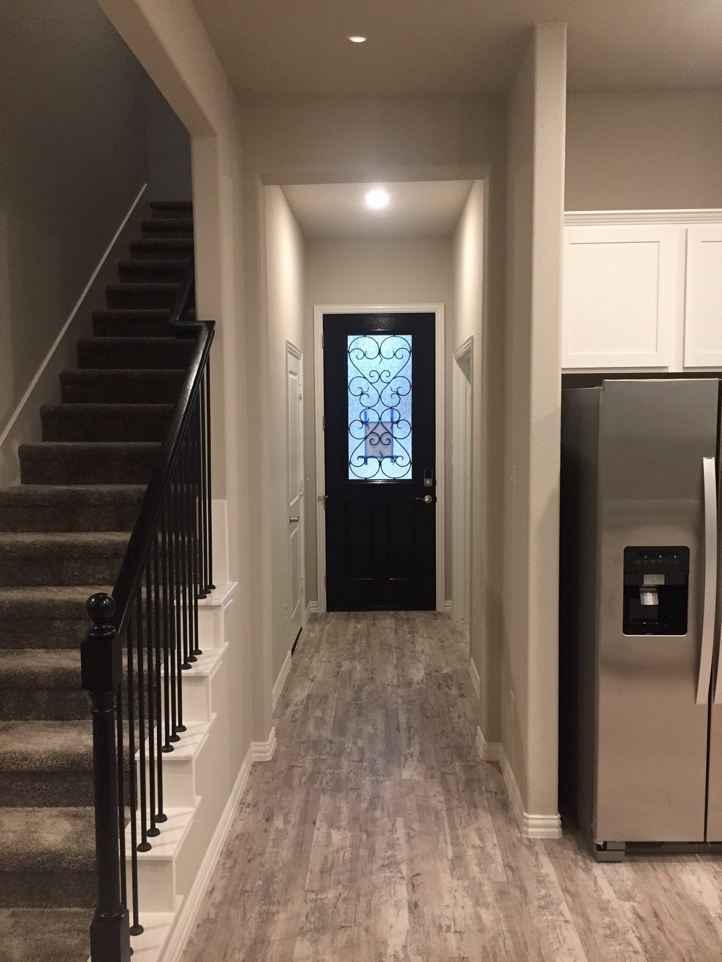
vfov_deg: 61.7
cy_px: 481
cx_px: 361
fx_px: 806
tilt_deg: -4.5
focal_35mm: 29
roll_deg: +0.7
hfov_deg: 48.2
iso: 160
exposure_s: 1/30
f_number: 2.2
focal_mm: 4.15
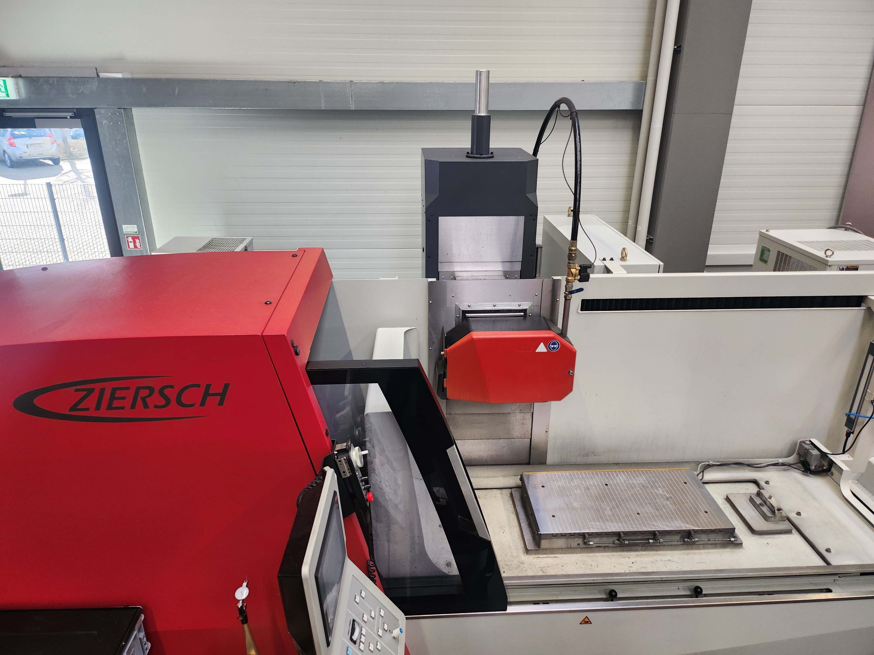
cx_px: 437
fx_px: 606
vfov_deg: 56.8
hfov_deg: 71.6
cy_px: 328
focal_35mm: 24
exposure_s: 1/180
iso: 200
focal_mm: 5
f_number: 1.8
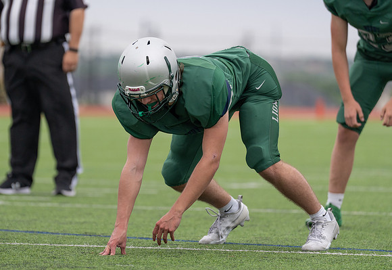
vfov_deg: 4.8
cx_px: 160
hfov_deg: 7.0
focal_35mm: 291
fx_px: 3198
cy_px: 137
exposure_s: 1/1250
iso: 250
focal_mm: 200
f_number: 2.8
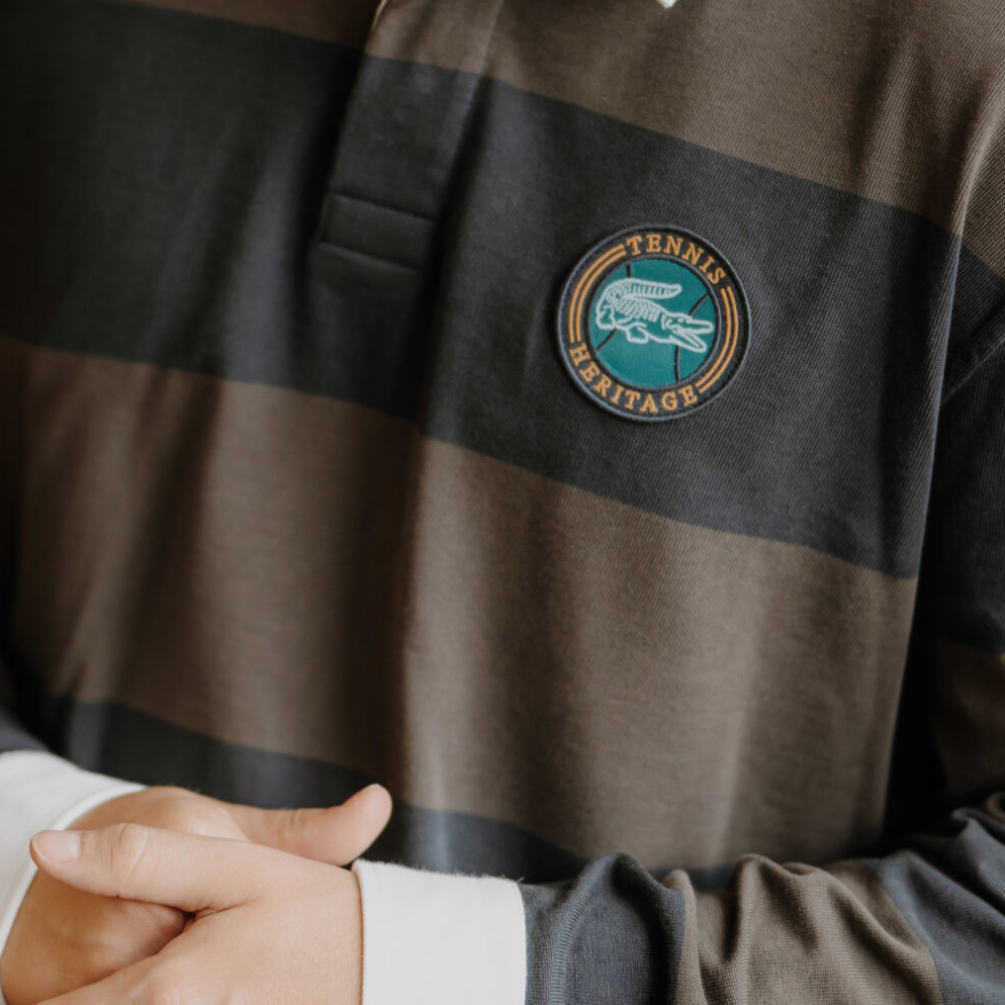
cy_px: 552
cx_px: 371
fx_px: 6110
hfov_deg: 9.4
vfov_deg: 9.4
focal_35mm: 186
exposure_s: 1/320
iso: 500
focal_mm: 85
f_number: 1.2
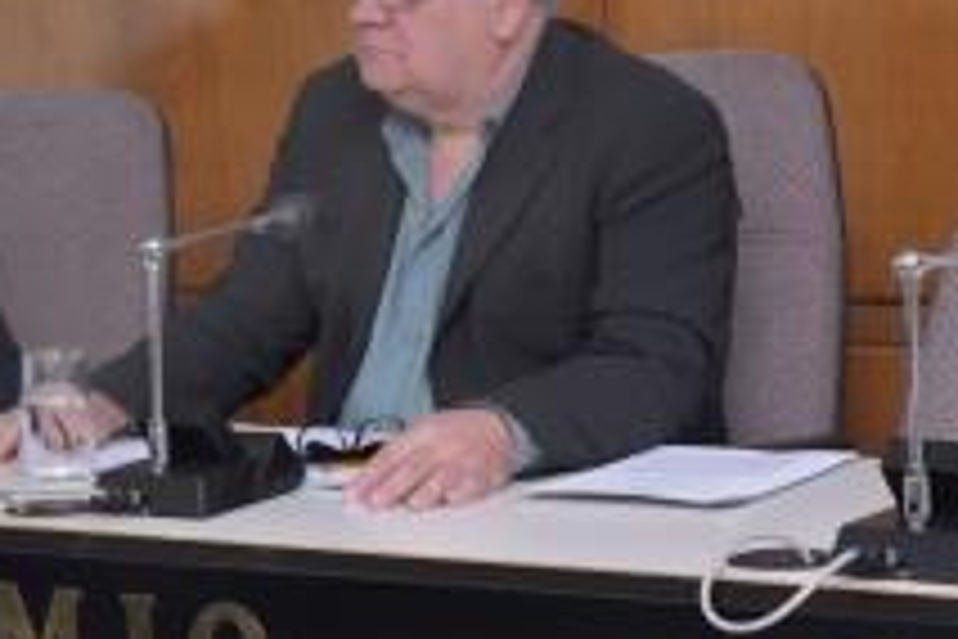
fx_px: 3193
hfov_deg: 16.7
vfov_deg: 11.4
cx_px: -18
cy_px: 151
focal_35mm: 120
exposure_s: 1/125
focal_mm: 38
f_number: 7.1
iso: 2000
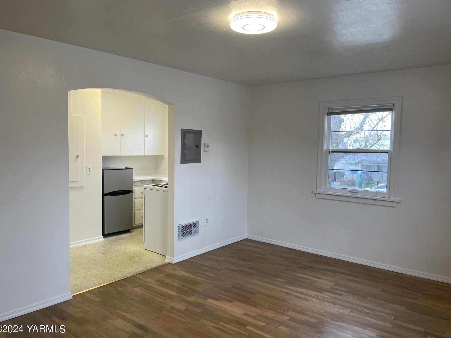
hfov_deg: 65.3
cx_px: 228
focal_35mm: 27
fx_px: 352
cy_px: 169
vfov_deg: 51.3
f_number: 1.6
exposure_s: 1/120
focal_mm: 4.2
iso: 80
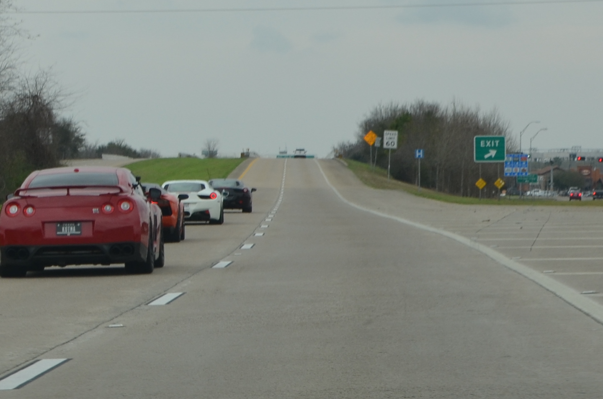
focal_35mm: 180
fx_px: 3004
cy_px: 130
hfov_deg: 11.1
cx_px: -261
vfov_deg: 7.6
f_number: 8
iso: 180
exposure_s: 1/250
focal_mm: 35
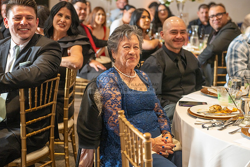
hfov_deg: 28.8
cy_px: 84
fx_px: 486
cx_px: 125
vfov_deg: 19.5
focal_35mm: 70
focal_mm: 70
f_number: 3.5
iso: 800
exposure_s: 1/160
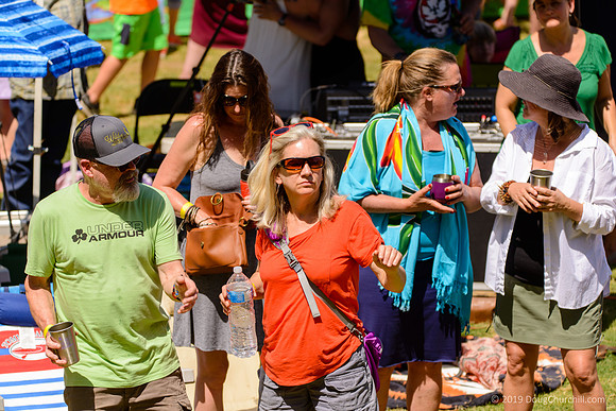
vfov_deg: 6.0
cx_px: 294
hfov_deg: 8.9
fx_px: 3954
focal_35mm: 231
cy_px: 197
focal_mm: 220
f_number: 5.6
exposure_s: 1/500
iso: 100
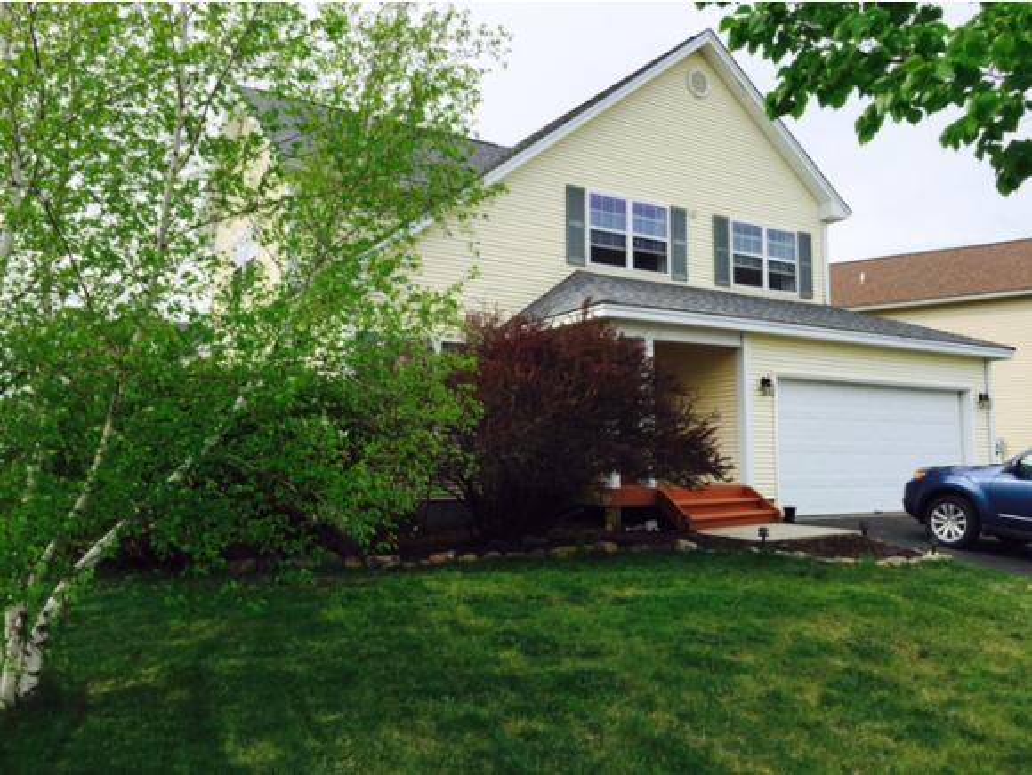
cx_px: 516
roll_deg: -0.1
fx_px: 865
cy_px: 388
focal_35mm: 29
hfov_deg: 61.6
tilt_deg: +3.5
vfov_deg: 48.3
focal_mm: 4.15
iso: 32
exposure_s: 1/1068
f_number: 2.2
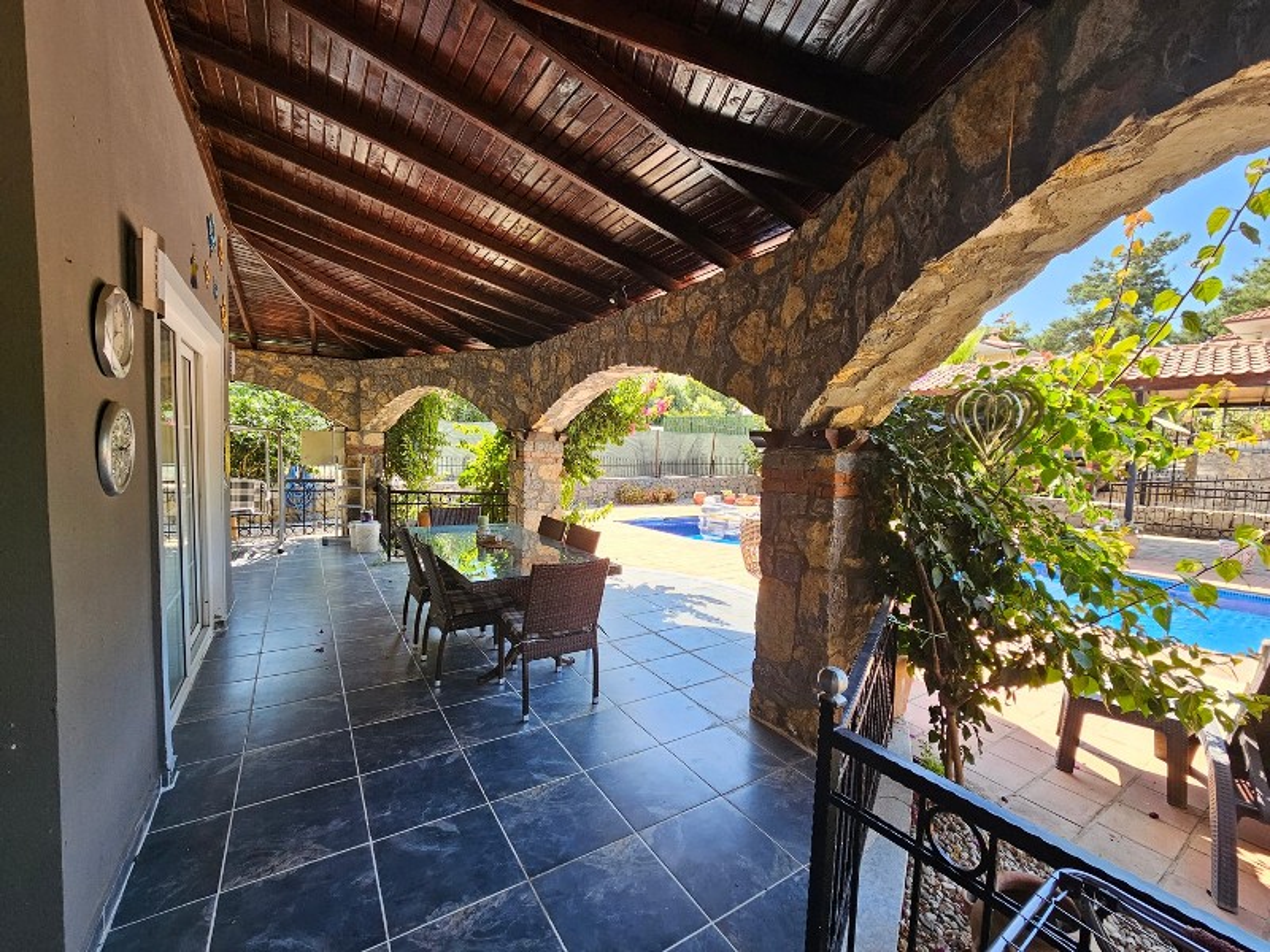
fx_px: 477
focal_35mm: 13
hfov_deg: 106.2
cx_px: 635
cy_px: 476
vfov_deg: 89.9
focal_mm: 2.2
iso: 80
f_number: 2.2
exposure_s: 1/217
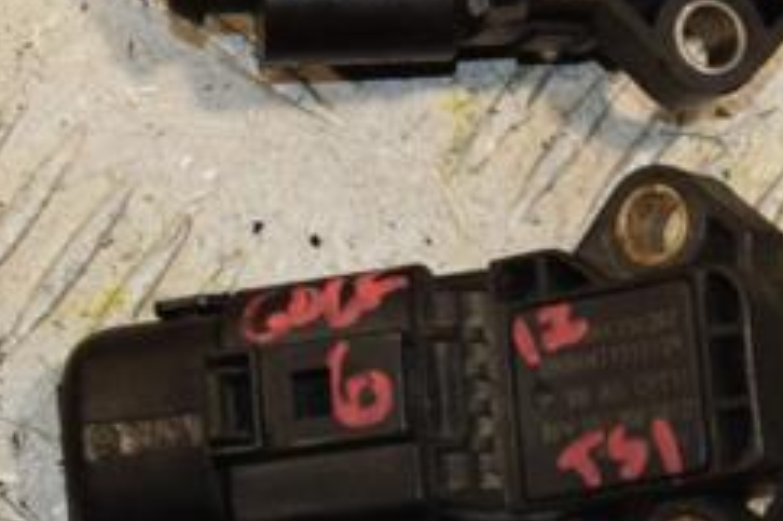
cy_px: 239
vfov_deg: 6.4
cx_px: 492
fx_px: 4695
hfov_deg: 9.5
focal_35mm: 216
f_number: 8
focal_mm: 58
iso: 800
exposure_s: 1/200
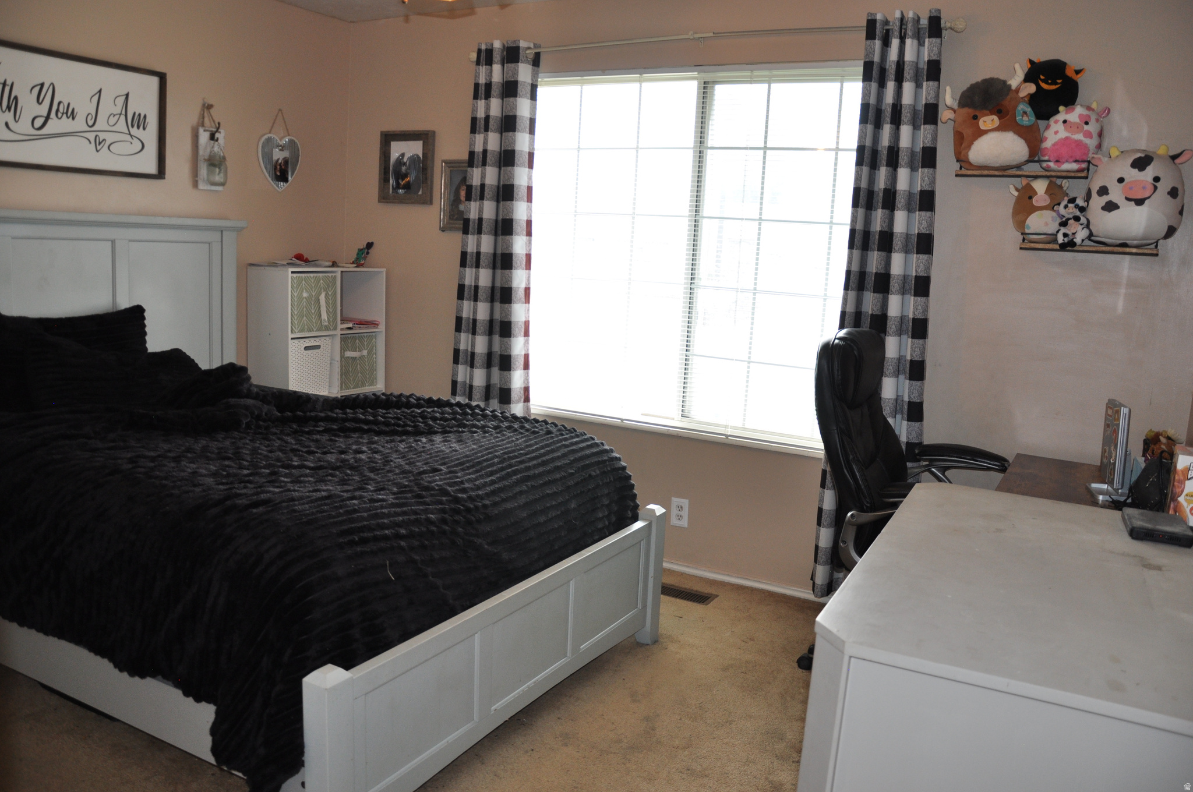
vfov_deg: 47.8
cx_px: 596
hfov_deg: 67.4
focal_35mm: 27
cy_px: 396
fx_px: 894
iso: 400
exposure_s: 1/200
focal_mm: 18
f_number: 3.5
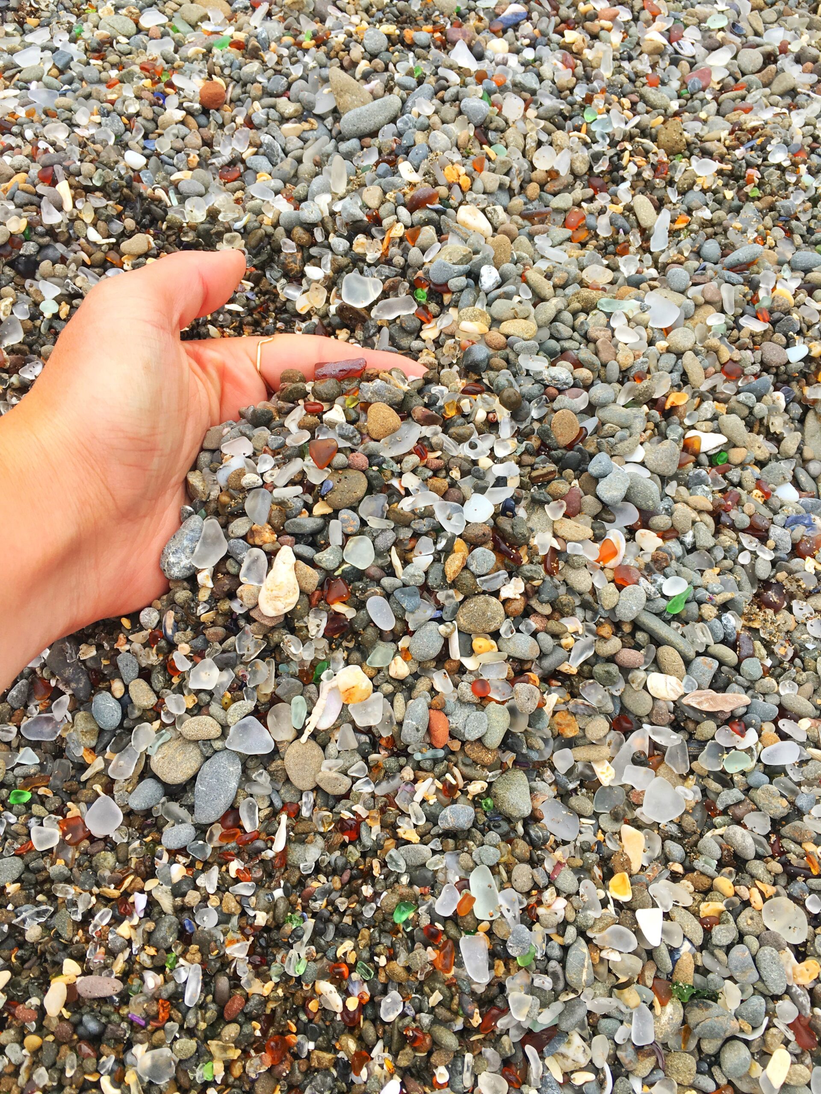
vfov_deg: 61.7
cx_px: 410
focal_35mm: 29
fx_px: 917
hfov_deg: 48.2
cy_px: 547
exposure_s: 1/855
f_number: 2.2
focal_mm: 4.15
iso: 25
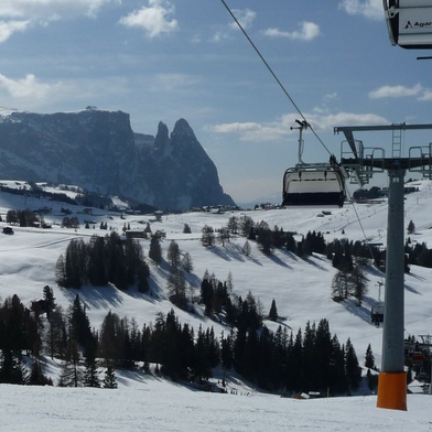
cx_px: 114
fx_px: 847
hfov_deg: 28.2
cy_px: 247
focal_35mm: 60
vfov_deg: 28.6
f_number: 8
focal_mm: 4.7
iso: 100
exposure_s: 1/1300
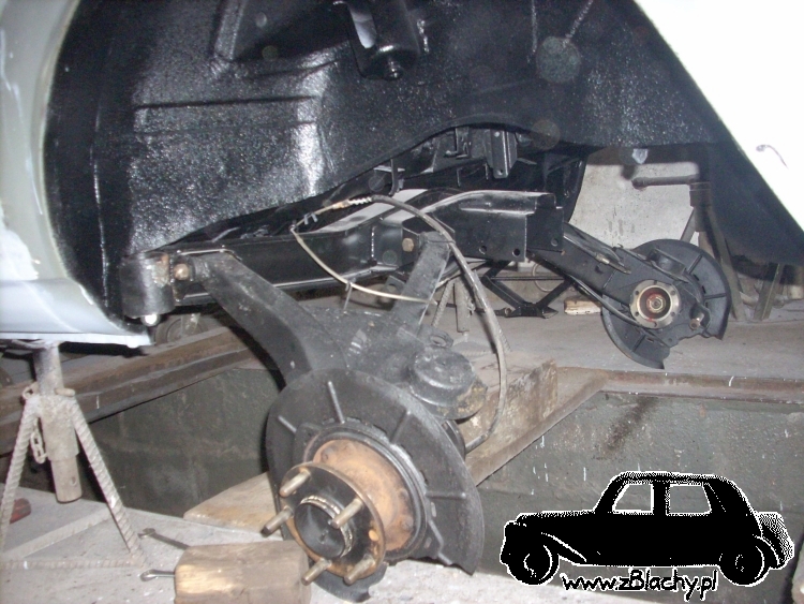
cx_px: 402
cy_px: 302
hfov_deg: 50.1
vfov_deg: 38.7
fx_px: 860
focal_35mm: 37
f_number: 2.8
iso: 400
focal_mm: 6.2
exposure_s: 1/60
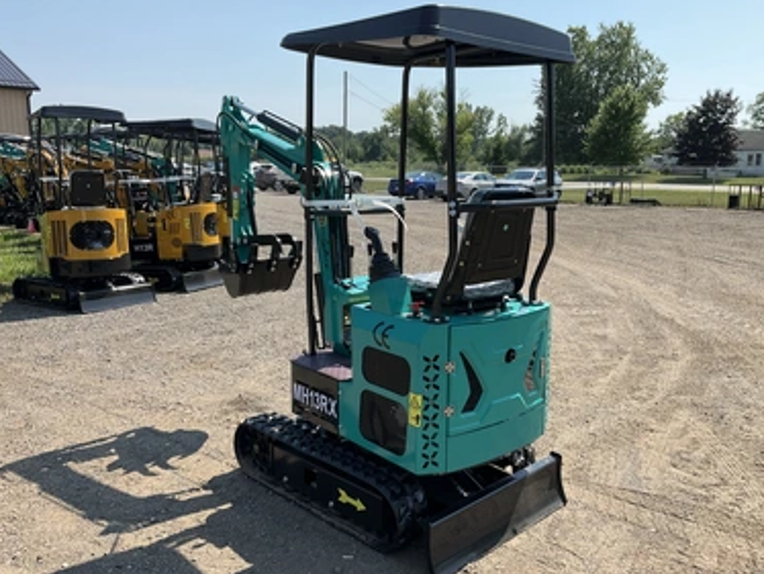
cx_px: 402
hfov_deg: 58.3
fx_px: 685
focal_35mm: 31
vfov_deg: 45.5
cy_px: 284
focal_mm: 3
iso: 25
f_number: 1.8
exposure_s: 1/1412
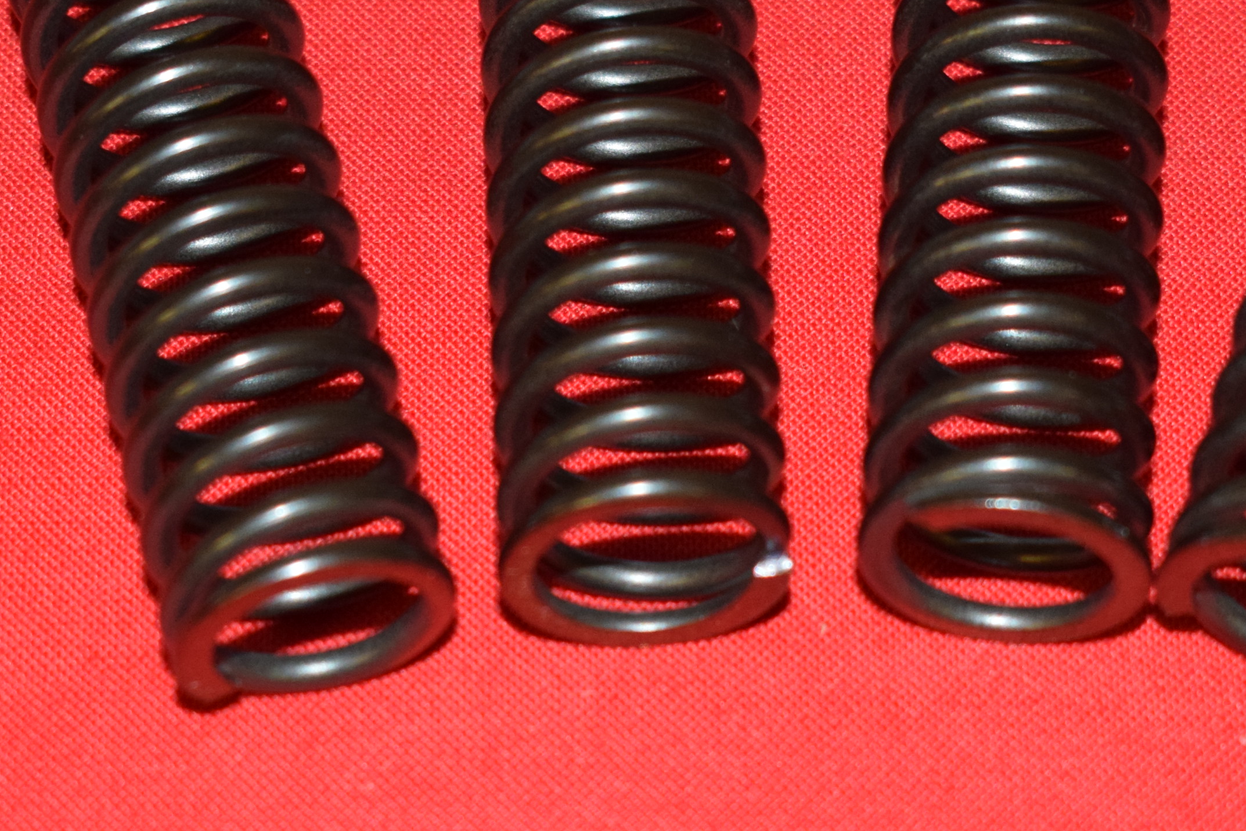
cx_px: 687
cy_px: 350
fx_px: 4570
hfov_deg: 15.5
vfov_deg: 10.4
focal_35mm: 132
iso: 1250
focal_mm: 42
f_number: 5
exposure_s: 1/200
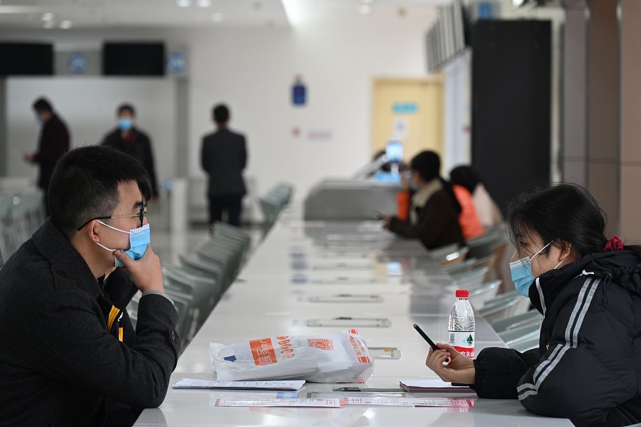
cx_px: 320
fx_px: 3116
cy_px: 214
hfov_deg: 11.7
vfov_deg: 7.8
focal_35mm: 175
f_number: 7.1
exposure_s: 1/50
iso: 800
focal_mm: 175
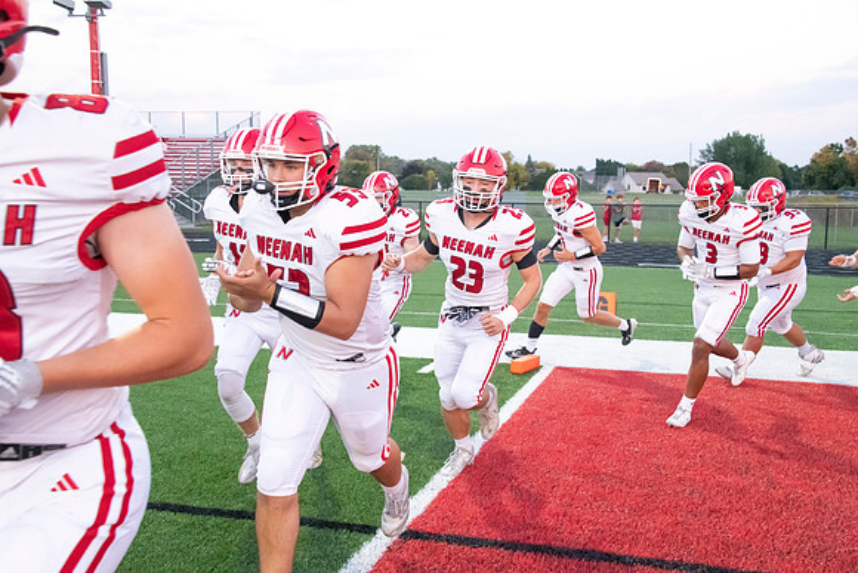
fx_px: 1001
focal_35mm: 42
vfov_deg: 31.9
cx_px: 429
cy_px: 286
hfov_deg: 46.4
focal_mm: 42
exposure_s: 1/640
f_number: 7.1
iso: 10000
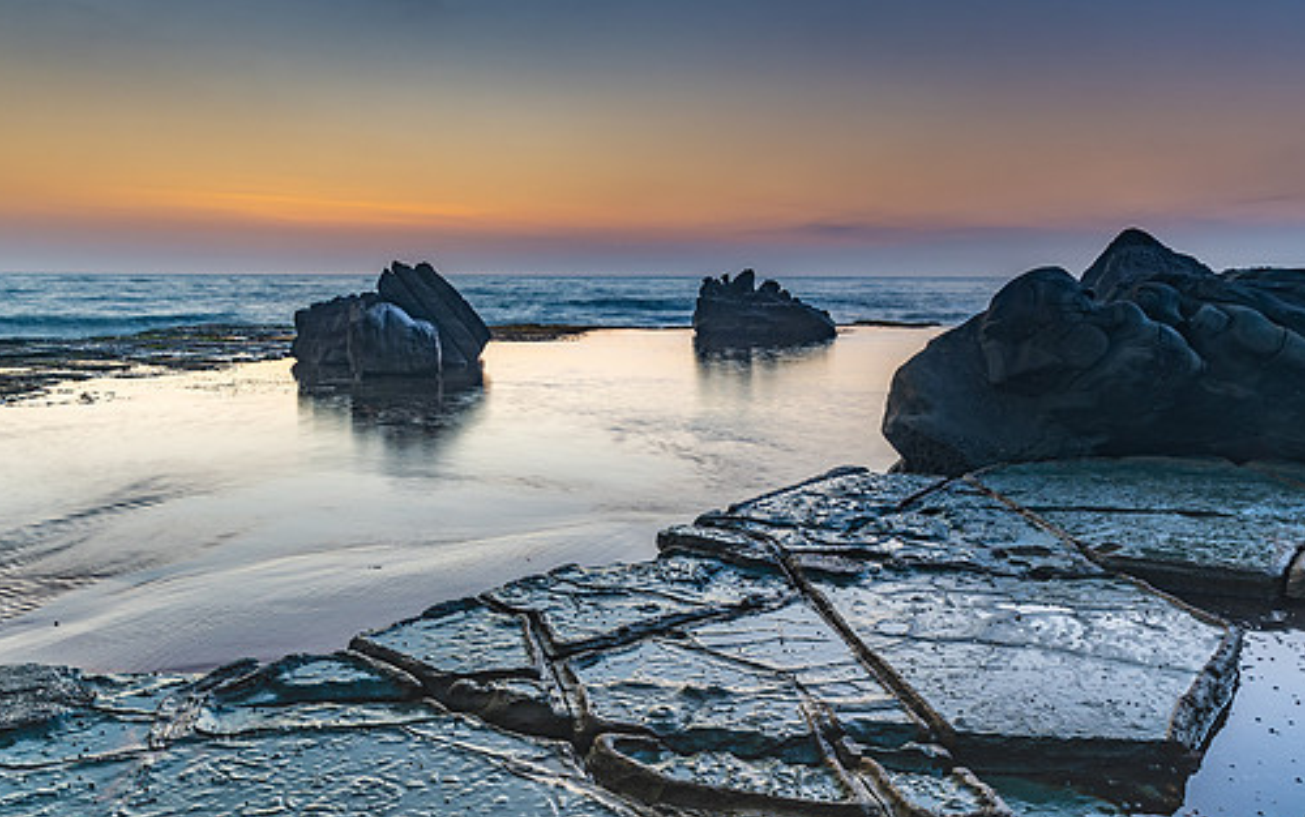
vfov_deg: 43.2
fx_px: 1032
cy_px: 398
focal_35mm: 29
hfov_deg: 64.6
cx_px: 616
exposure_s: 1.6
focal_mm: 16
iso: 50
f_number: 8
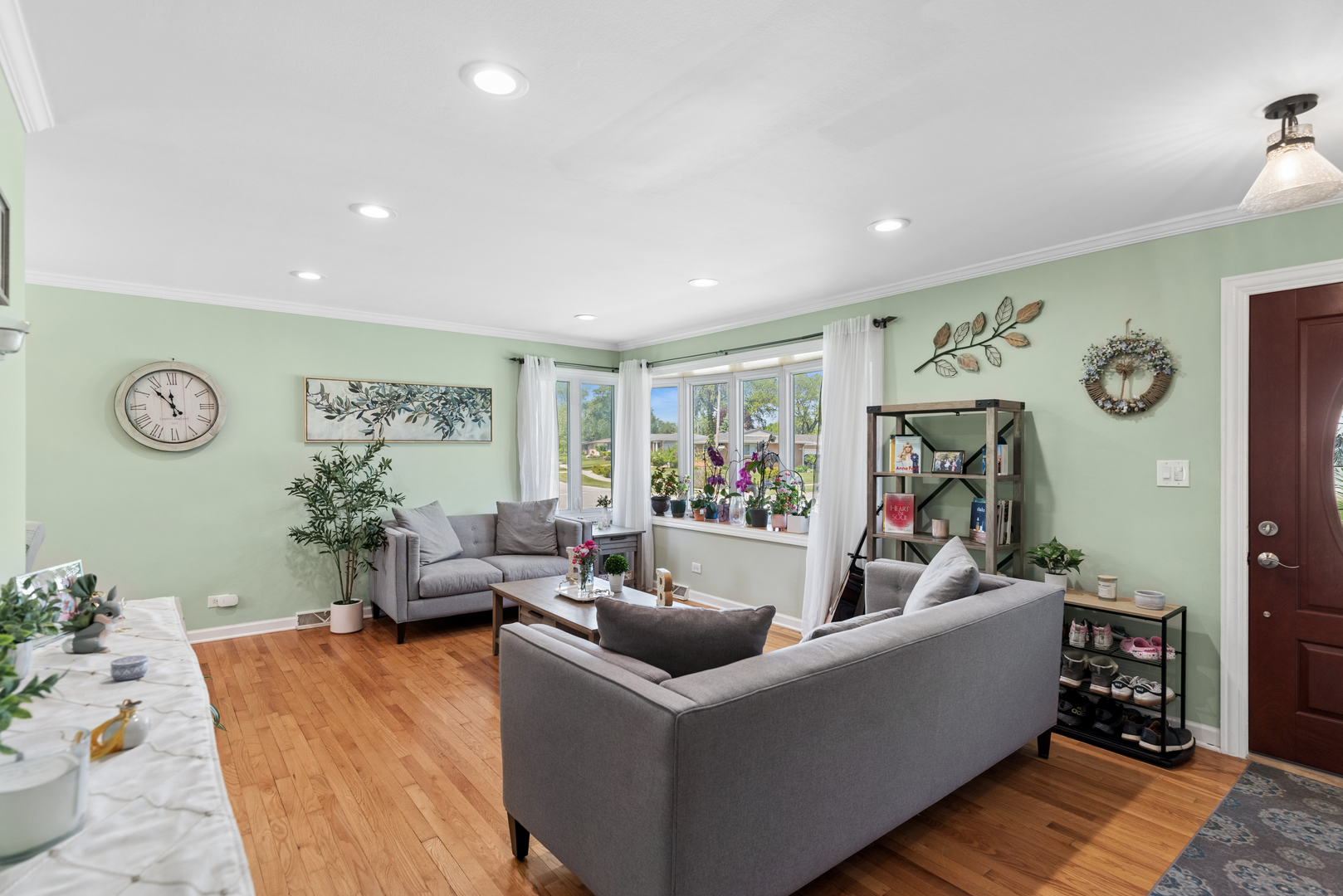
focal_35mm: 17
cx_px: 672
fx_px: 634
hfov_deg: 93.3
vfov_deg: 70.5
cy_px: 448
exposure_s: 1/25
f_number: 8
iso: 200
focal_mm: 17
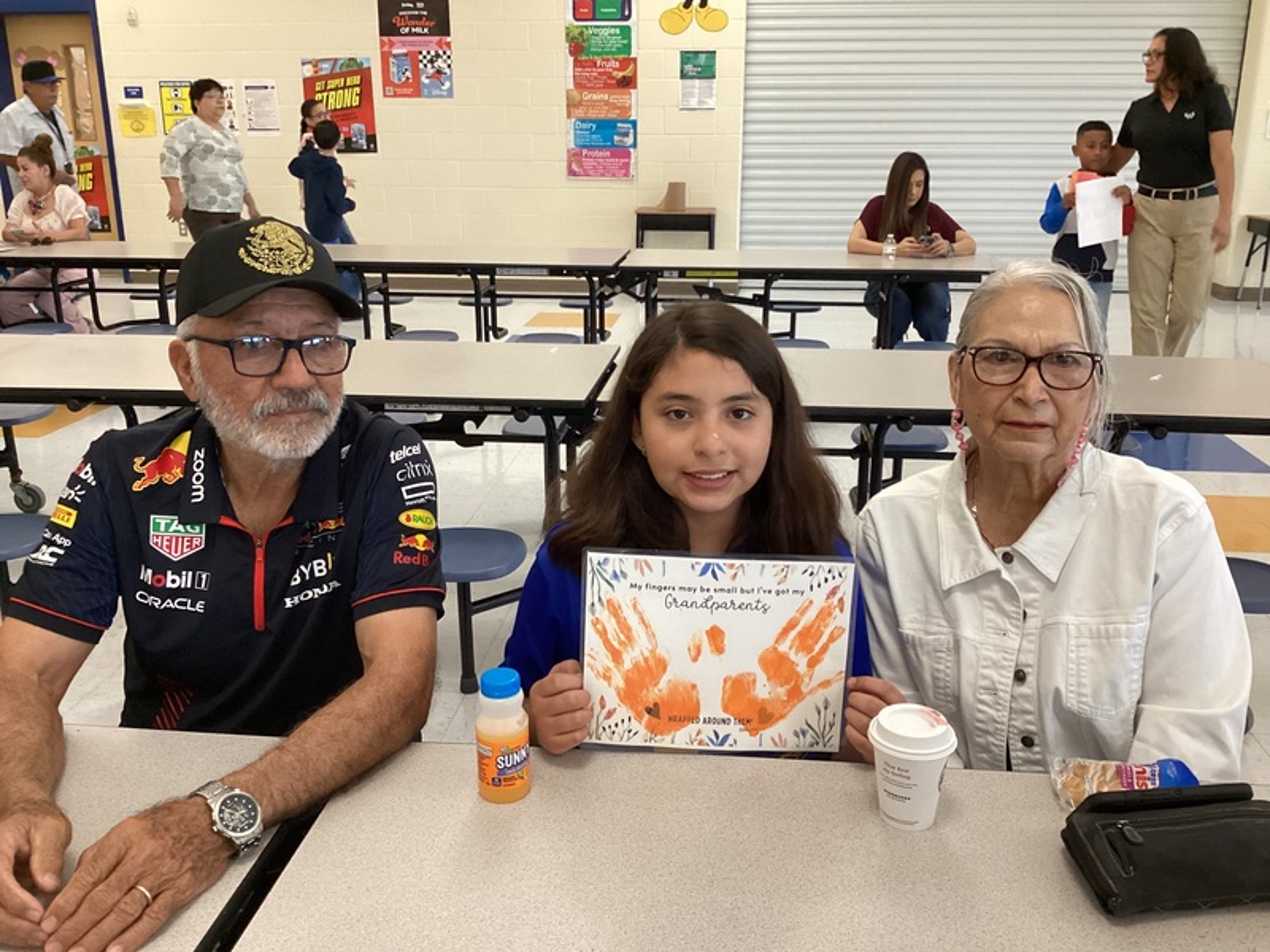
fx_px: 1137
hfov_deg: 58.4
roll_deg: -1.1
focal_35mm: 31
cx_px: 635
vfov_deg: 45.4
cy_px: 476
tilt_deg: -17.5
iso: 320
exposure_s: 1/50
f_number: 2.4
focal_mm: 3.3
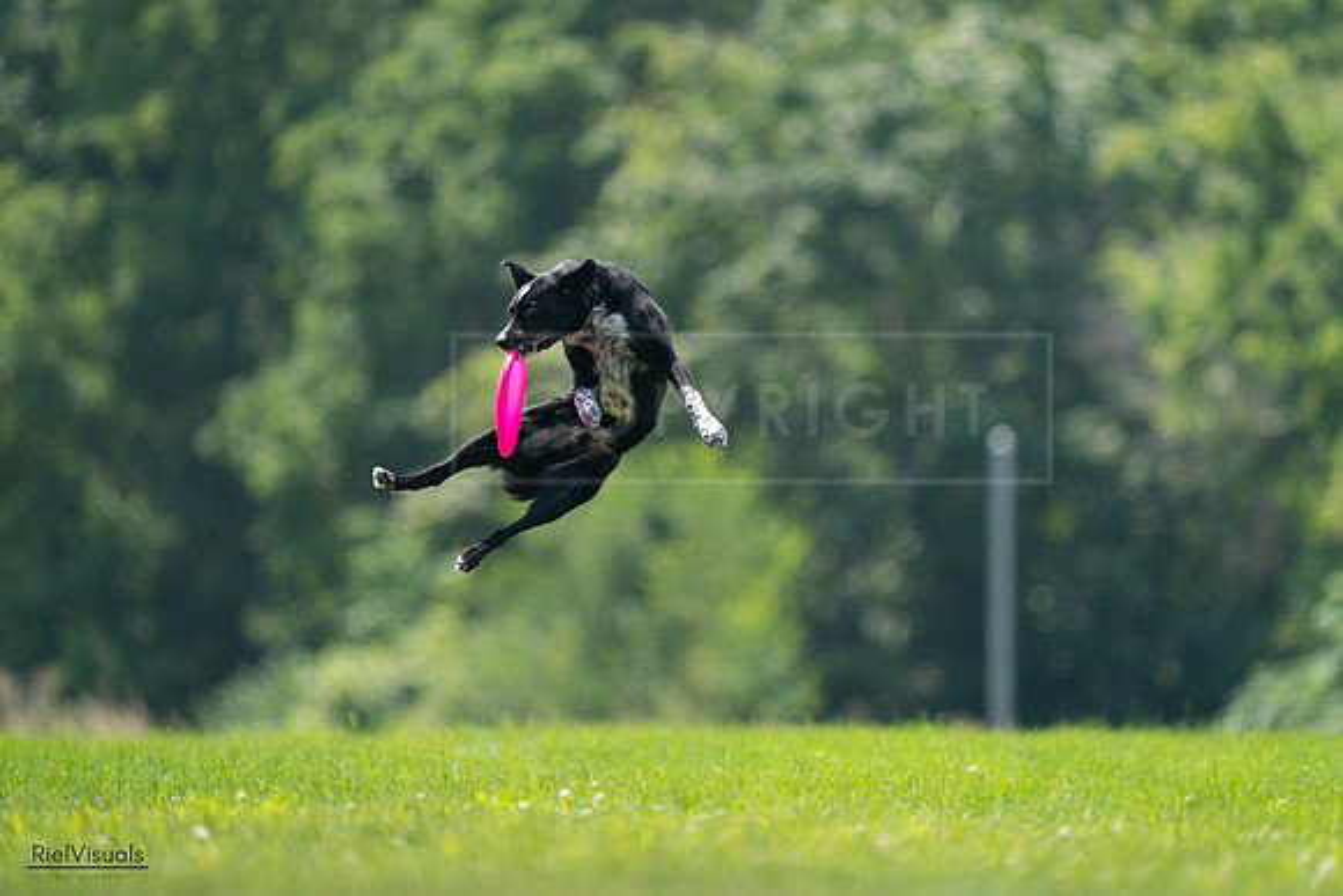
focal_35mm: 600
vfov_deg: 2.3
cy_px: 448
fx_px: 22388
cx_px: 672
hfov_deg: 3.4
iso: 2000
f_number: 6.3
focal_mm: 600
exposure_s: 1/4000
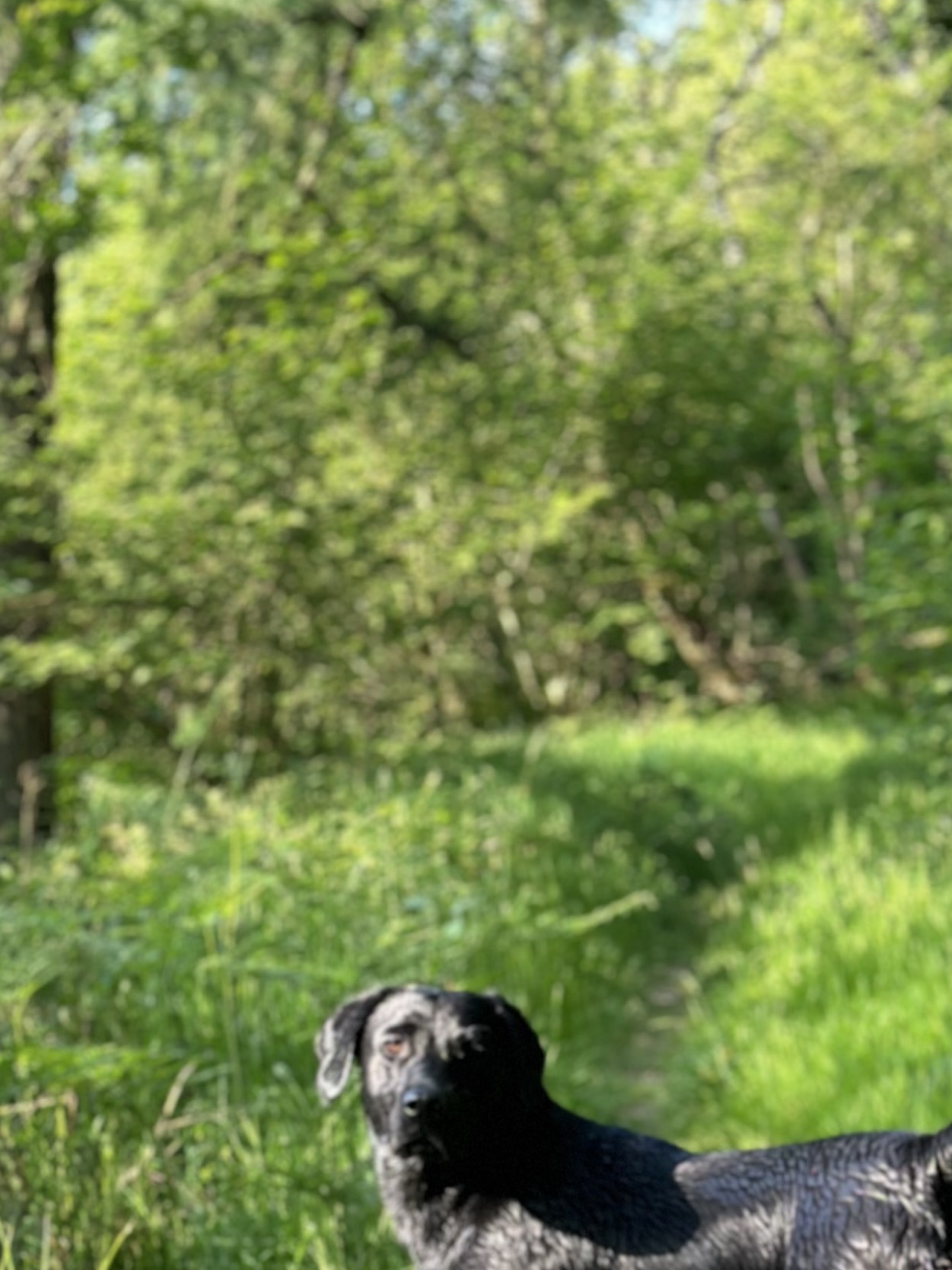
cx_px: 718
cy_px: 1464
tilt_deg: -4.5
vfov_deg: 16.4
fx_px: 4254
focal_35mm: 116
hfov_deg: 12.7
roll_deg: -1.4
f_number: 1.78
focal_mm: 6.86
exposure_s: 1/311
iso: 80
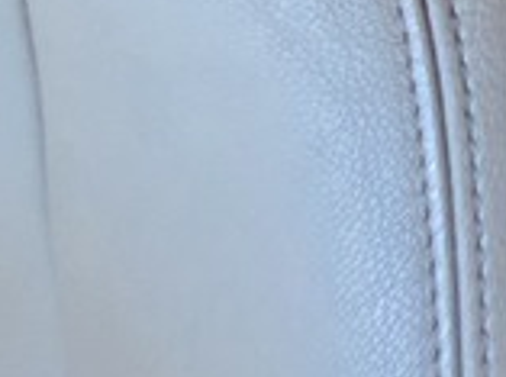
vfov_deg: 10.3
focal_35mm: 85
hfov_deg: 12.3
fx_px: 1240
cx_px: 1441
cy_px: -847
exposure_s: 1/50
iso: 320
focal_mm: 2.2
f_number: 2.2
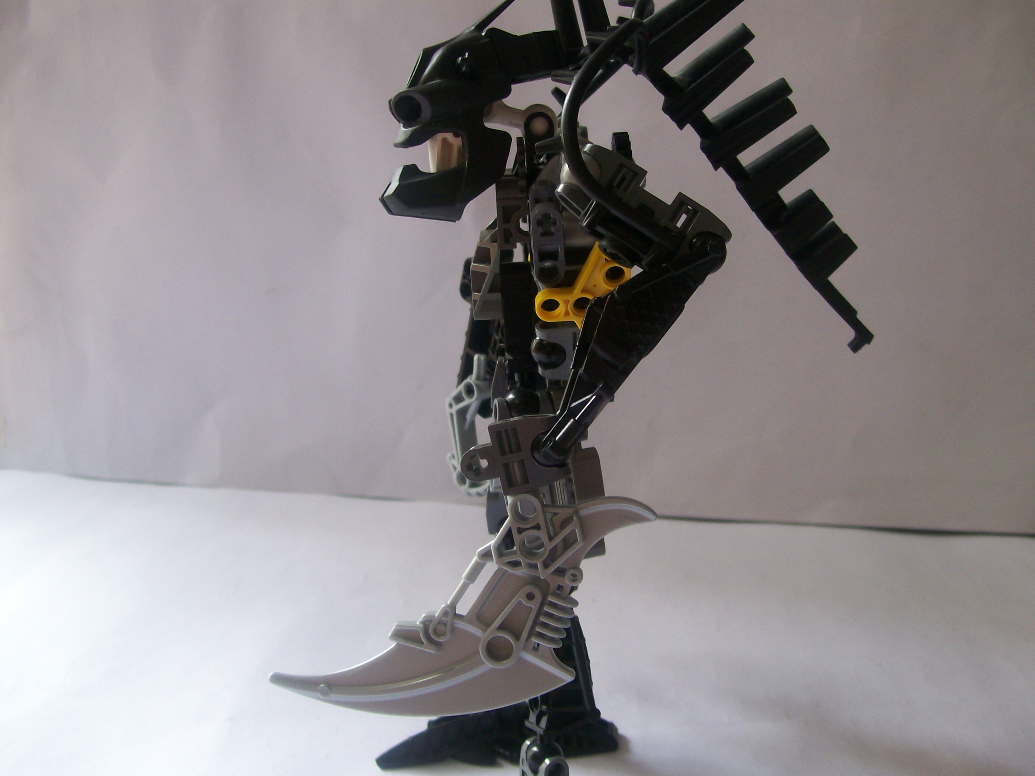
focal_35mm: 36
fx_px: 1076
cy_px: 388
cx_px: 518
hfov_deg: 51.4
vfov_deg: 39.7
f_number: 2.7
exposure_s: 1/58.7
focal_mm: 6
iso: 80
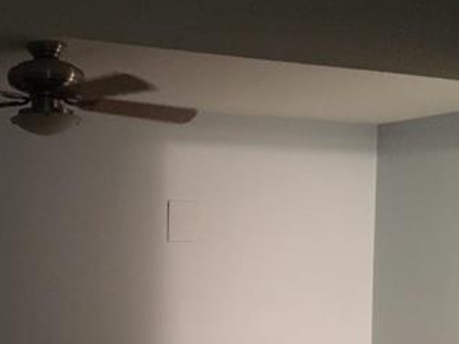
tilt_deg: -4.1
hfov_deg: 32.2
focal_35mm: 58
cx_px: 82
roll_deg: +0.2
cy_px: 300
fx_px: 769
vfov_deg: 24.6
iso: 400
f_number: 2.2
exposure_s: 1/15
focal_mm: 4.15
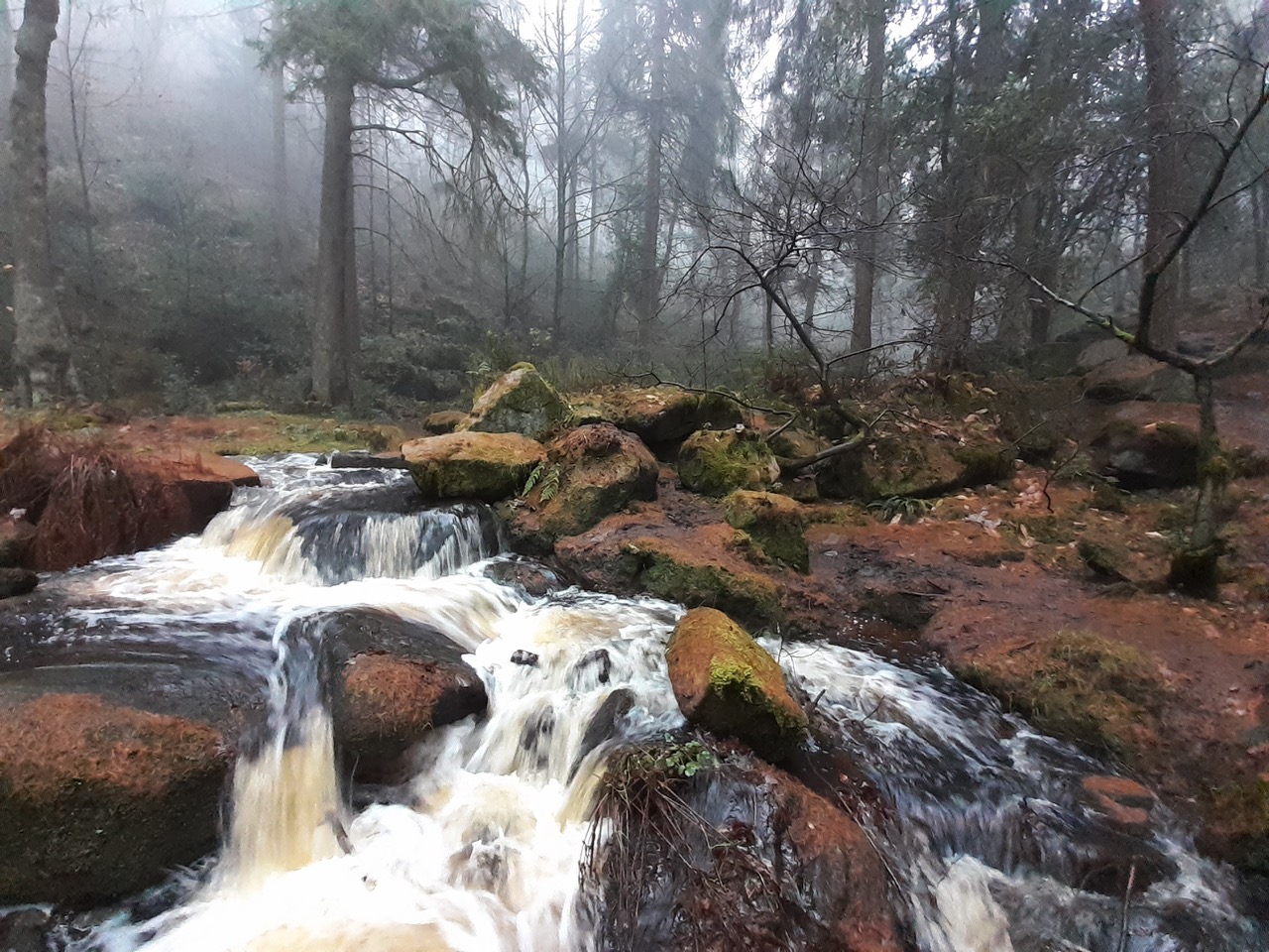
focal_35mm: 13
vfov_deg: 89.9
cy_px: 476
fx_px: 477
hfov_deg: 106.2
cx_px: 634
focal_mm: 1.13
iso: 400
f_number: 2.2
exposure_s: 1/20
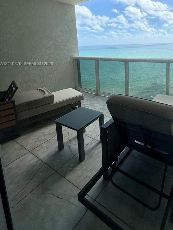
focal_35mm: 21
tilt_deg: -8.3
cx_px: 129
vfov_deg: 74.6
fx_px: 140
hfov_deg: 60.1
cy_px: 64
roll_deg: +0.2
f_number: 2.2
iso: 40
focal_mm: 2.22
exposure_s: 1/1020
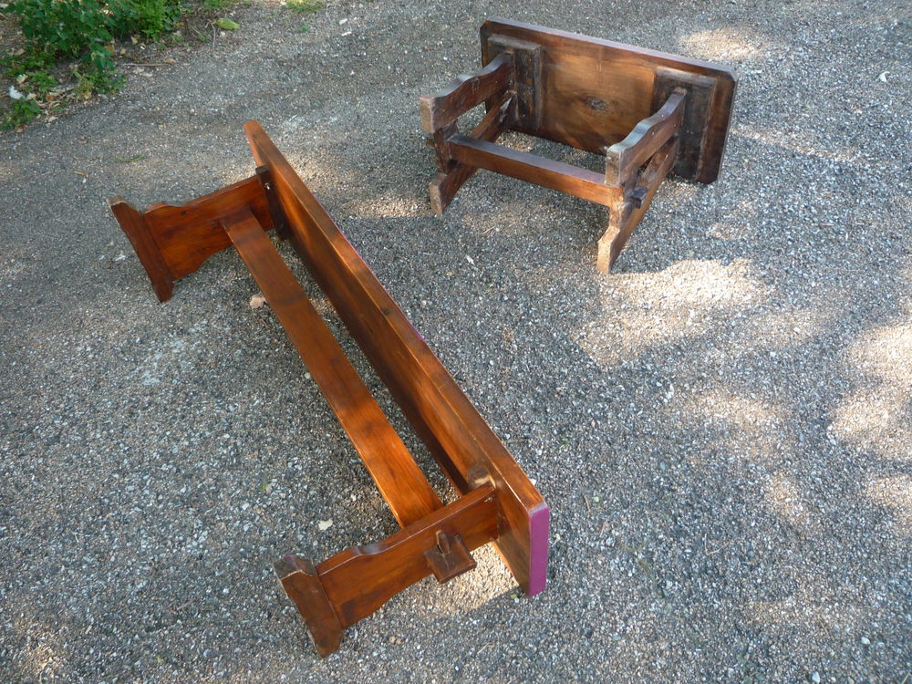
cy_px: 342
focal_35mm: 30
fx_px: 790
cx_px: 456
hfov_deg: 60.0
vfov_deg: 46.8
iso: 100
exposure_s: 1/30
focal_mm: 5.2
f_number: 3.3
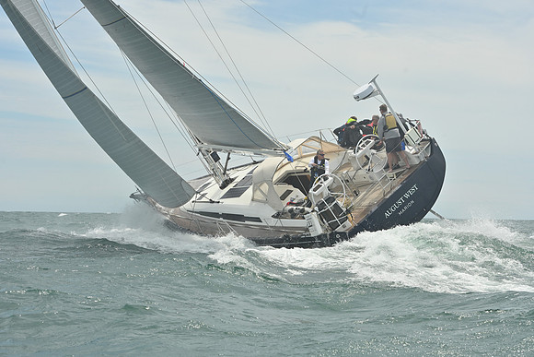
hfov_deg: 20.4
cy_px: 178
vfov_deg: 13.7
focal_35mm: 100
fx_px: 1484
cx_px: 267
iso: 250
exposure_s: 1/1250
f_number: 9
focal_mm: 100
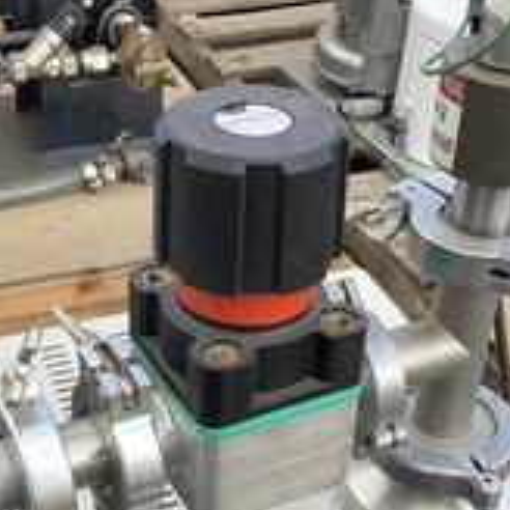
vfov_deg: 25.5
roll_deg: -5.6
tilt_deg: -36.2
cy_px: 355
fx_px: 1117
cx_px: 196
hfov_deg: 25.7
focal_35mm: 67
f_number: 2.4
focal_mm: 3.3
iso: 25
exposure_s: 1/201
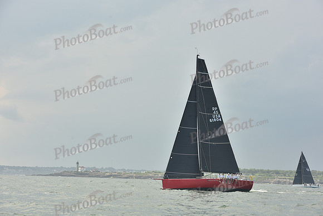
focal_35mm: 100
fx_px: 897
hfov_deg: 20.4
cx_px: 162
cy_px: 108
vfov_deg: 13.7
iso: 250
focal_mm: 100
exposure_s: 1/800
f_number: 8
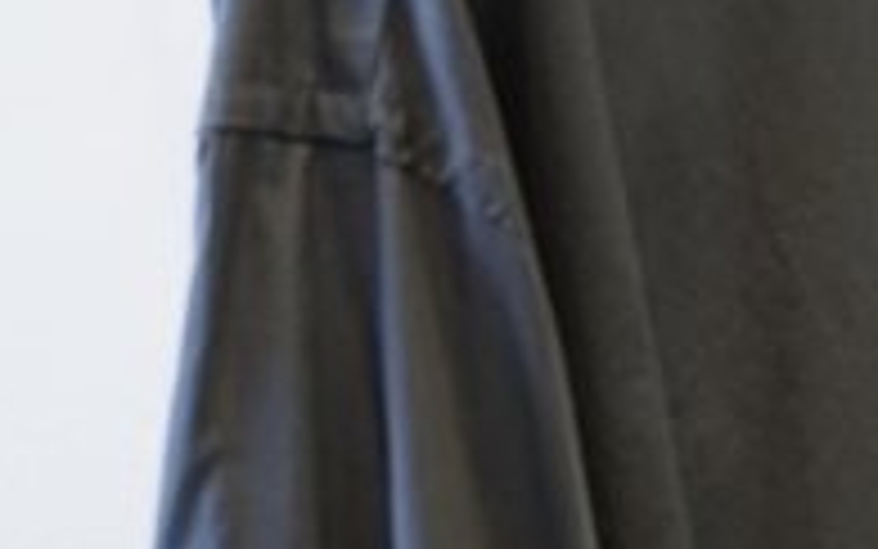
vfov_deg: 5.7
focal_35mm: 230
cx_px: 1634
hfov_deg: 8.7
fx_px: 5505
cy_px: -38
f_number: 4
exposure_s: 1/60
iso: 640
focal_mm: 55
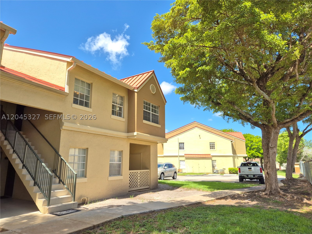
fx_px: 207
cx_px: 156
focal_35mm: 23
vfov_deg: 58.9
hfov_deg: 73.9
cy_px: 117
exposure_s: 1/654
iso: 25
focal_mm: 5.4
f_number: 1.8
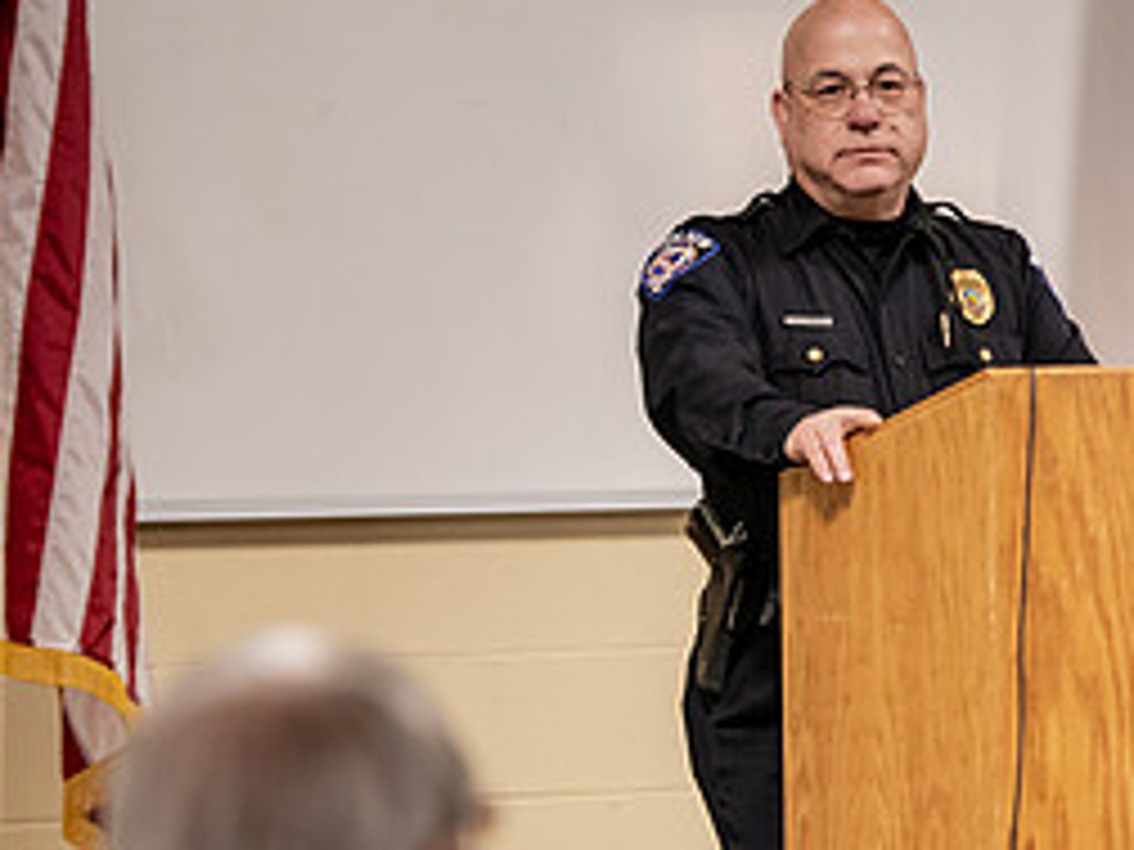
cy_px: 605
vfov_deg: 6.0
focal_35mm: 248
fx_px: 8124
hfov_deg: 8.0
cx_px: 1040
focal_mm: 112
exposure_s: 1/200
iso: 2000
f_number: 2.8
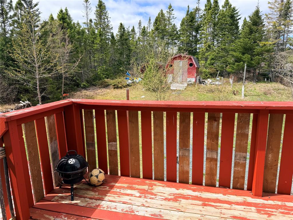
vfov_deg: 56.8
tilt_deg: -10.7
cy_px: 110
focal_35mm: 24
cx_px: 146
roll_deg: +1.4
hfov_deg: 71.6
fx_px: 203
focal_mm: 6.76
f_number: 1.78
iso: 80
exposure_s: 1/2801
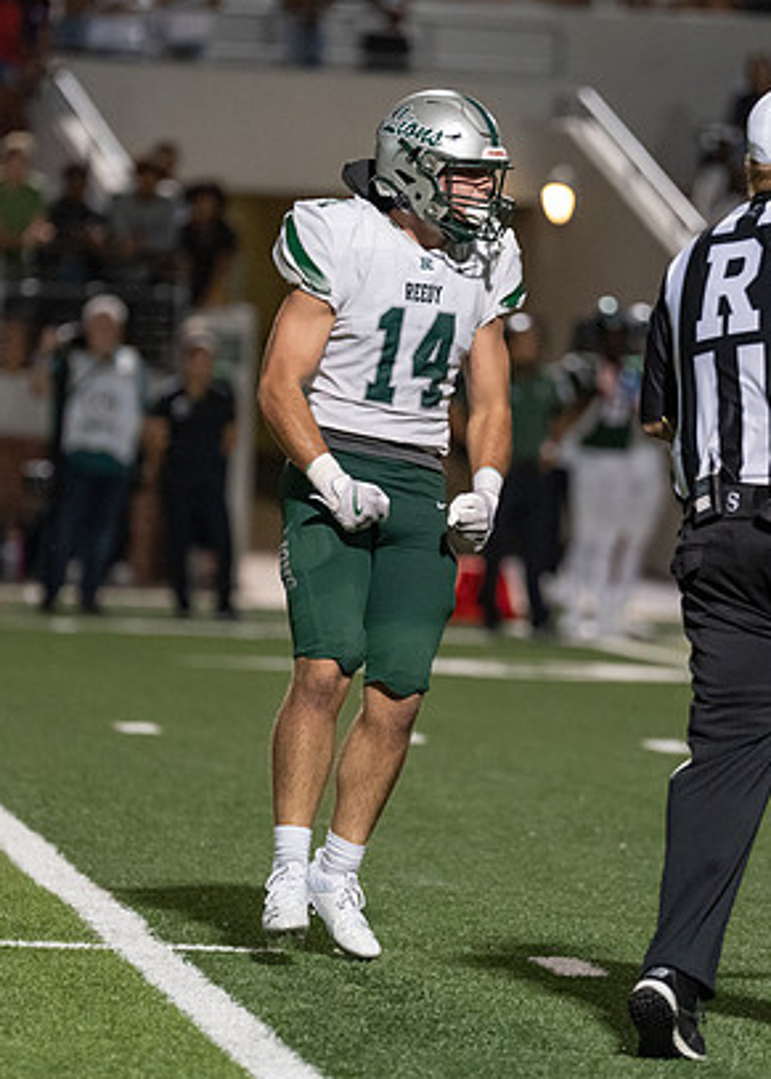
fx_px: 9926
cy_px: 522
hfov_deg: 4.4
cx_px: 396
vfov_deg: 6.2
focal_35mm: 324
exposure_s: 1/1000
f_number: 2.8
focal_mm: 200
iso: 4000
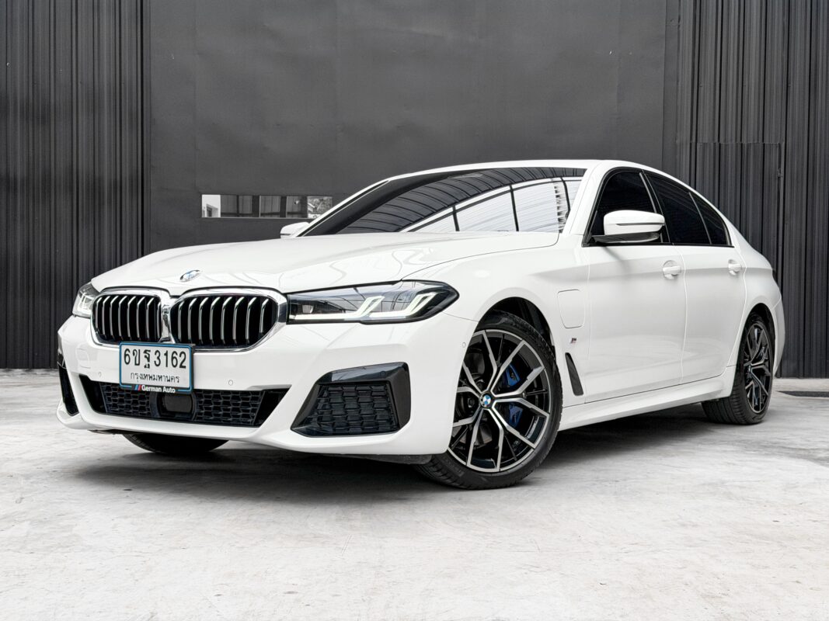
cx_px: 414
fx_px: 1149
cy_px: 310
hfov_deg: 39.7
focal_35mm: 48
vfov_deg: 30.3
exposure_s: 1/850
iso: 64
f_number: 1.8
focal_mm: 6.76
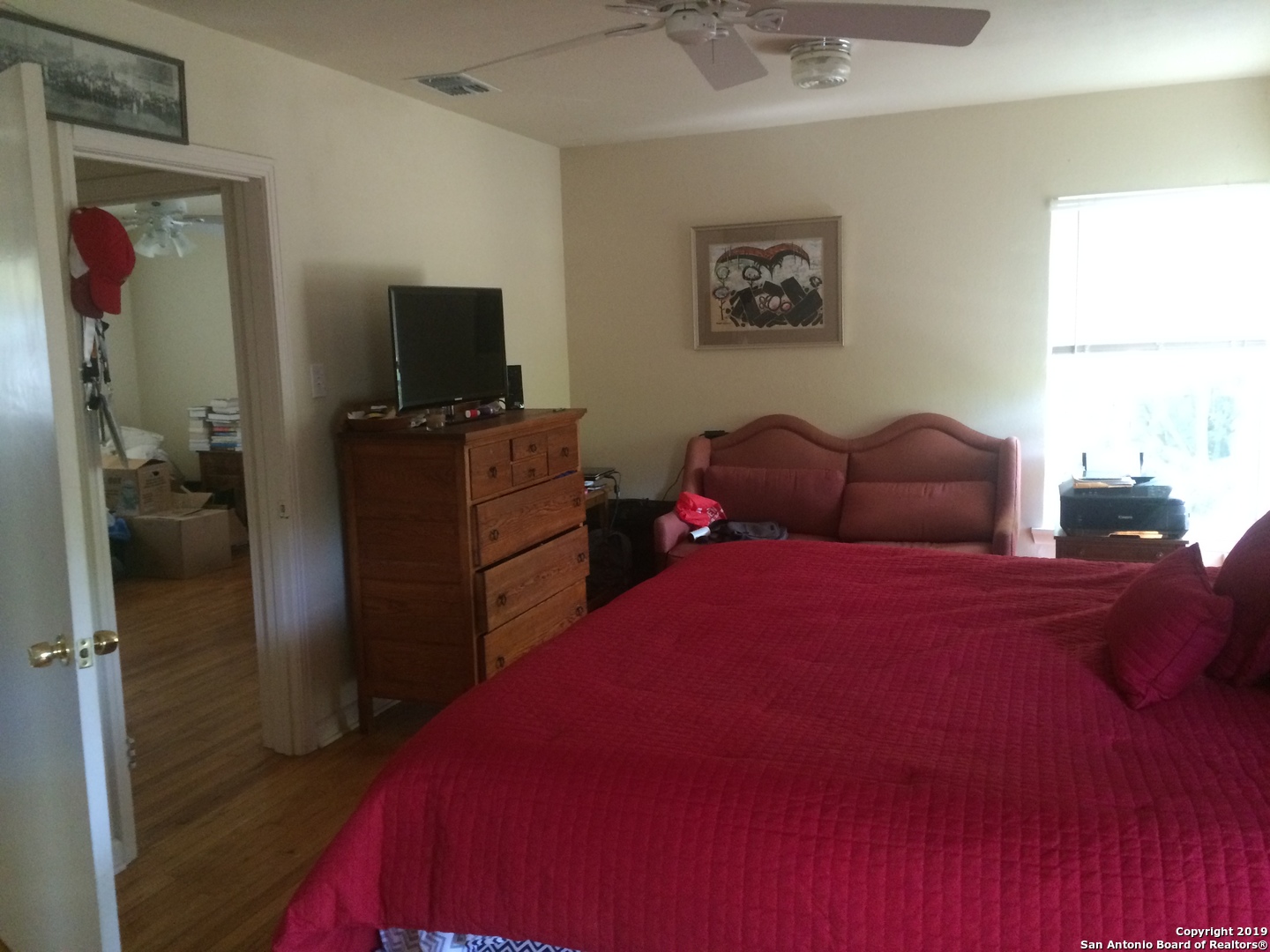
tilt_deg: -6.5
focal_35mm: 29
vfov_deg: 48.2
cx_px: 635
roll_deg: +2.4
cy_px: 476
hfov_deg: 61.7
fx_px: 1064
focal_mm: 4.15
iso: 250
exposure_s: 1/30
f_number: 2.2
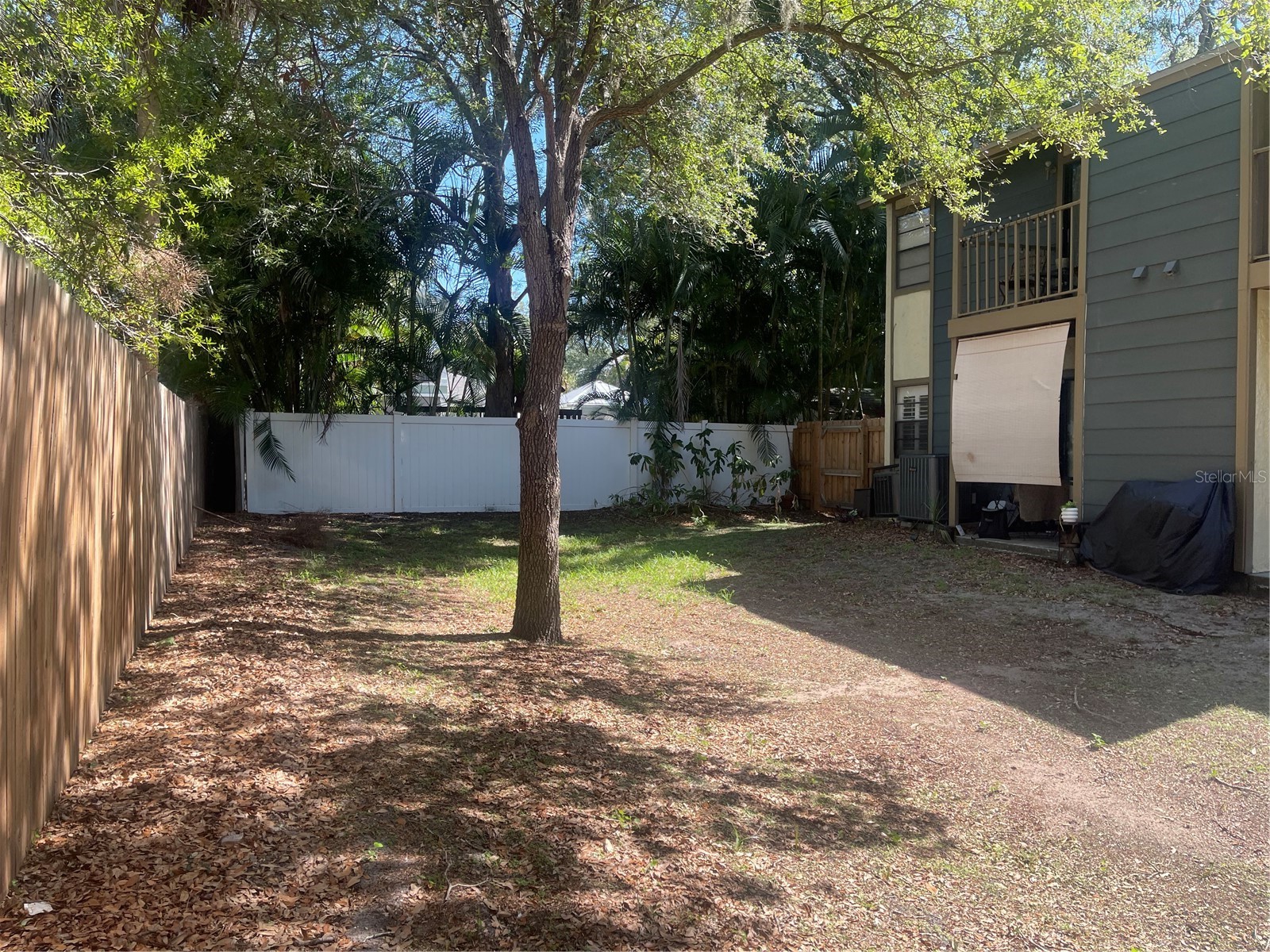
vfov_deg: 54.9
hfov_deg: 69.4
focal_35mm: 25
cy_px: 476
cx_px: 635
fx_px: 917
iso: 32
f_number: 1.6
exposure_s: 1/592
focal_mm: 5.1
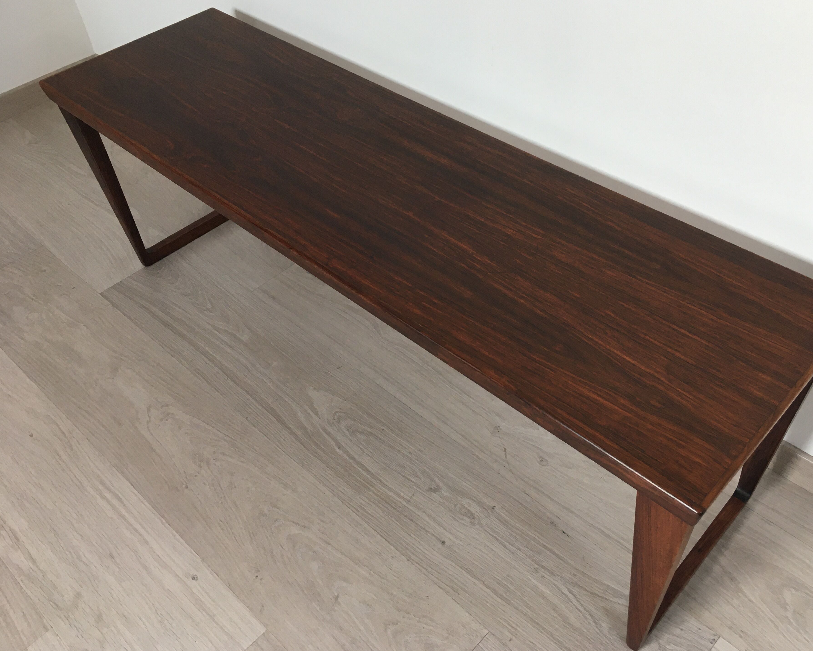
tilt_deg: -45.8
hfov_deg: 55.5
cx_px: 452
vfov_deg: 45.8
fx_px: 770
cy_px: 331
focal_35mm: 32
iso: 32
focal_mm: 4.15
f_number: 2.2
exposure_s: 1/33
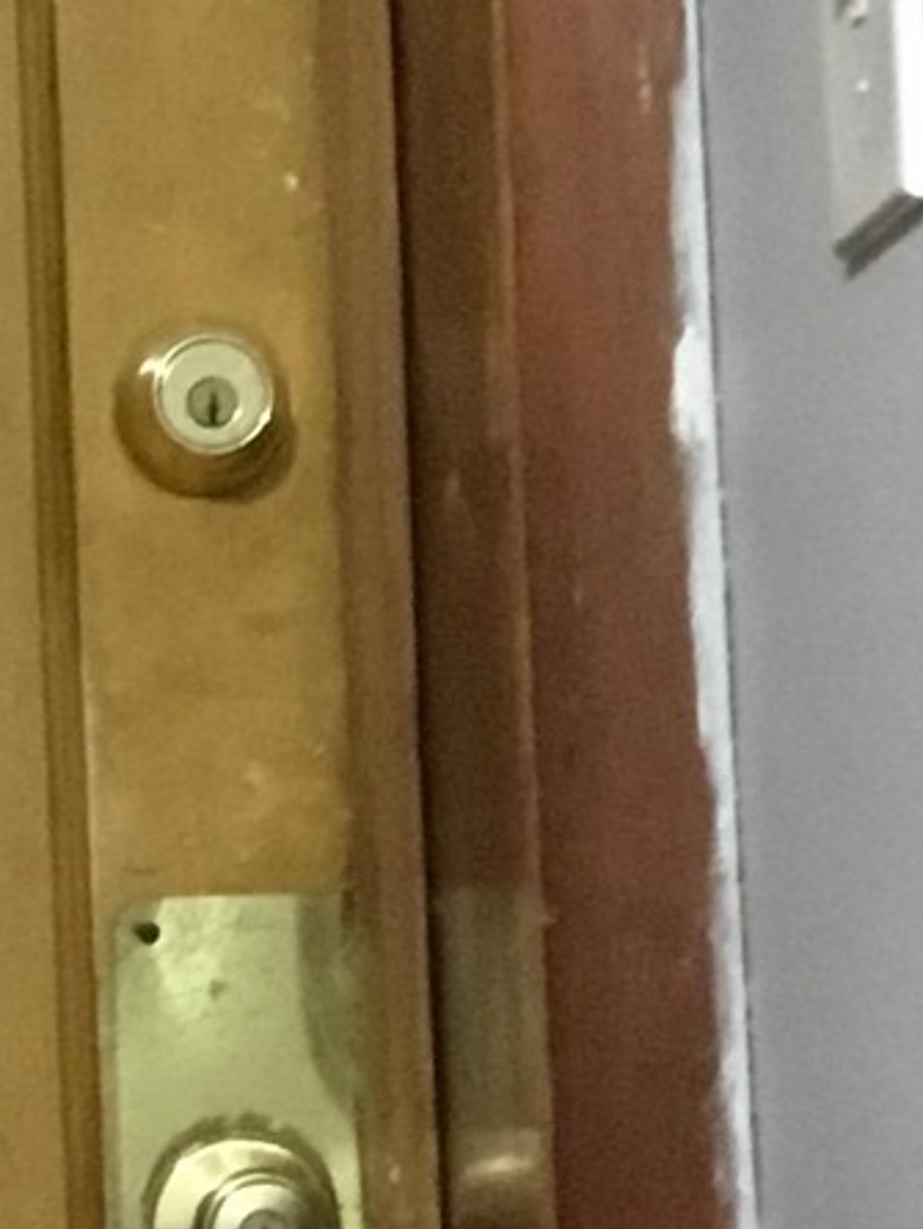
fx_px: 5683
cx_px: -650
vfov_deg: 12.3
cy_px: 882
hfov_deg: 8.9
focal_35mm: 160
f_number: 2.4
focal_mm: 3.3
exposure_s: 1/15
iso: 250
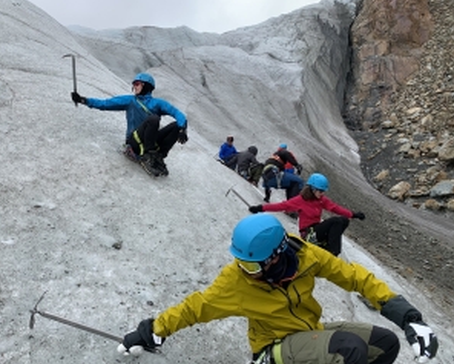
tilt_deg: +2.5
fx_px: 403
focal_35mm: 30
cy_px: 180
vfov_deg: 48.5
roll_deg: +5.5
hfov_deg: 58.4
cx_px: 187
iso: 25
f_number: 1.8
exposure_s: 1/802
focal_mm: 4.25
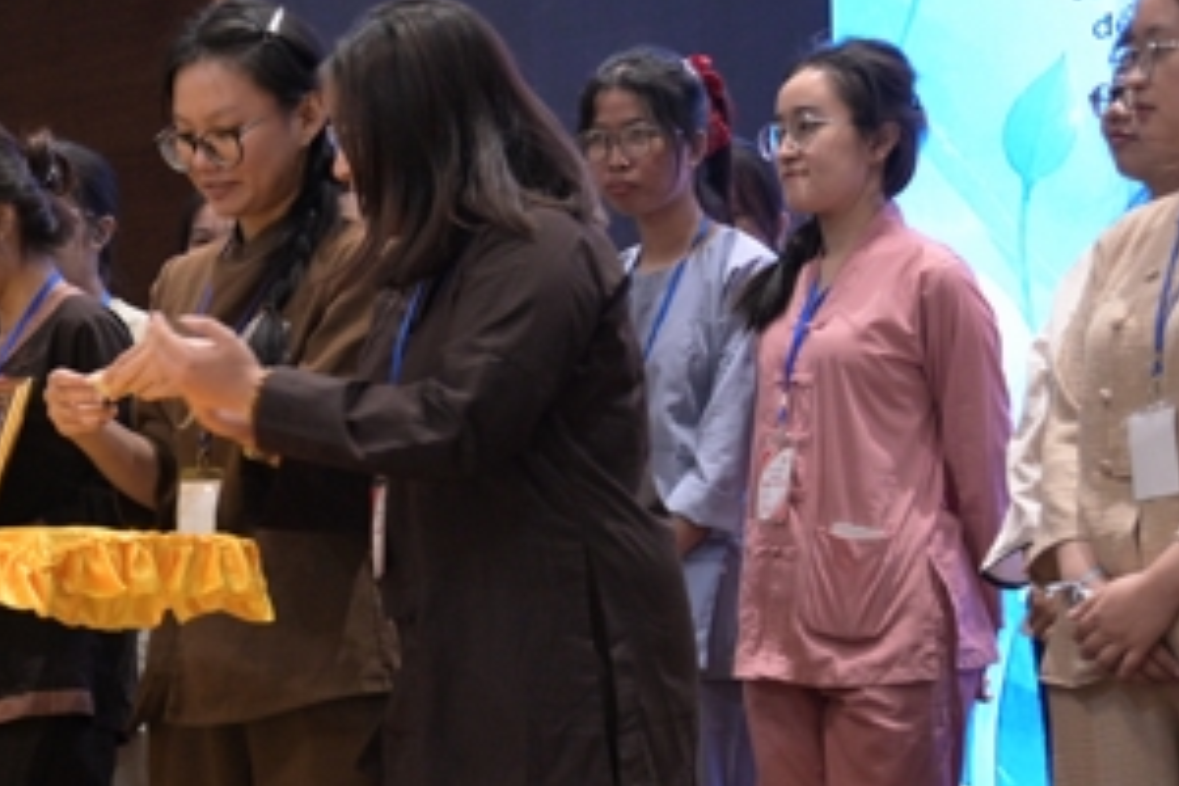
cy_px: 582
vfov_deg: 11.5
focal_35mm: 119
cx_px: 4
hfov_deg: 16.8
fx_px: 3897
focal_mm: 55
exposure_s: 1/160
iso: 4000
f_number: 4
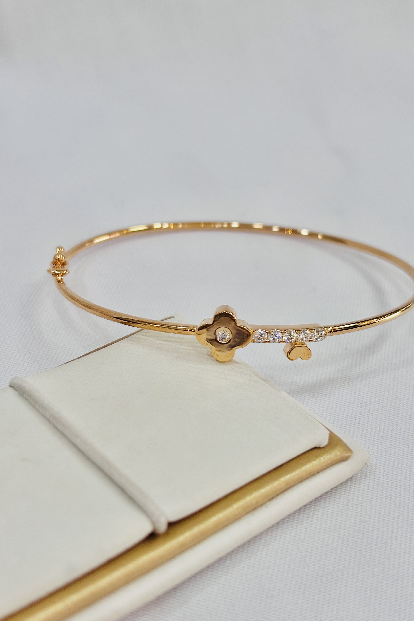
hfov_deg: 24.6
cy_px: 311
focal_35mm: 55
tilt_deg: -37.1
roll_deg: -5.9
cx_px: 229
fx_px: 949
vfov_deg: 36.2
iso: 32
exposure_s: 1/195
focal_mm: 5.96
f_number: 1.6
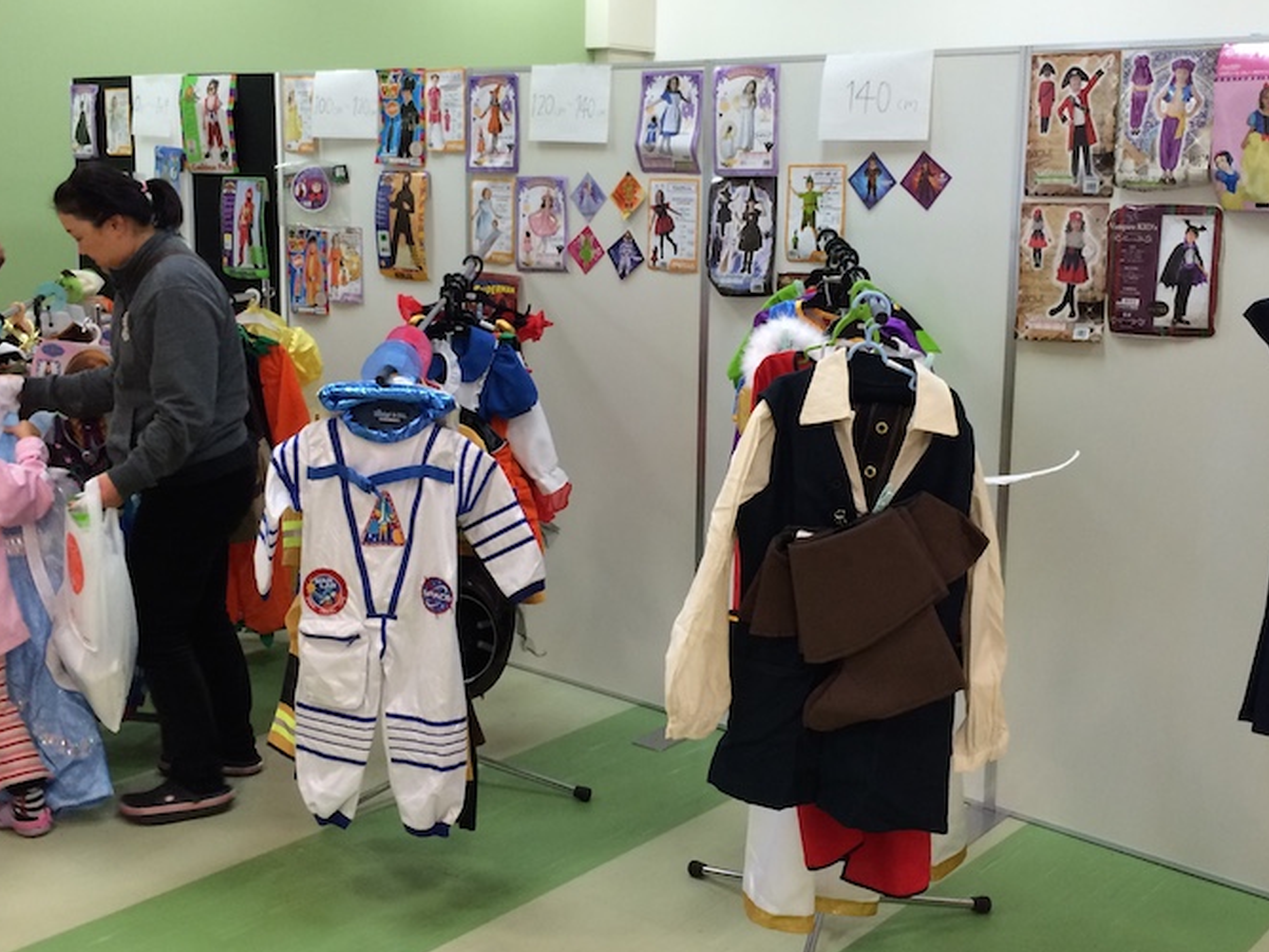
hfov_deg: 45.7
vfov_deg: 35.0
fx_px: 1503
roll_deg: +0.3
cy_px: 392
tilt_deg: -9.2
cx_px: 687
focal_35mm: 41
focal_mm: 4.15
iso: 50
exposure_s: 1/30
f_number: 2.2
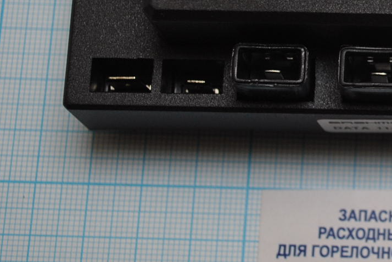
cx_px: 514
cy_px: 13
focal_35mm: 142
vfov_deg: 9.6
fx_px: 1552
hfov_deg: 13.8
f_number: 5
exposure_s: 1/30
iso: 200
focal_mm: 35
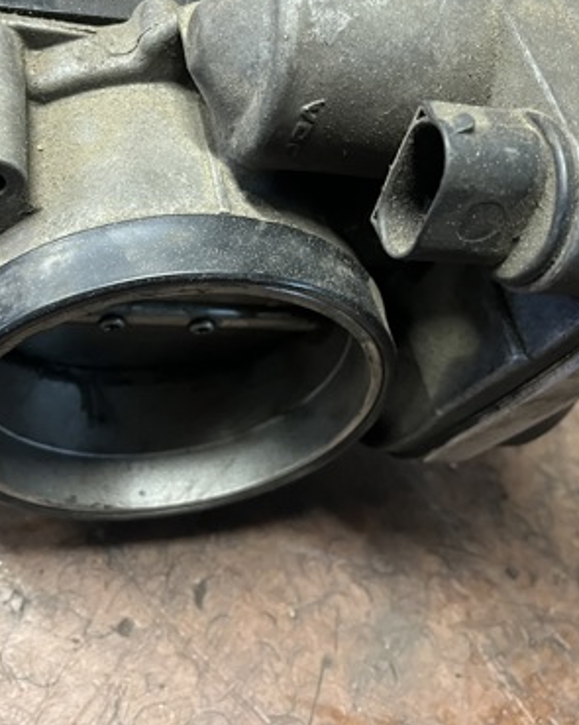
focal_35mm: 44
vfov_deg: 41.6
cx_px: 261
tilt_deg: -45.6
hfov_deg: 34.1
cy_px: 255
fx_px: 943
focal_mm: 5.1
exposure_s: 1/50
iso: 500
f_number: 1.6
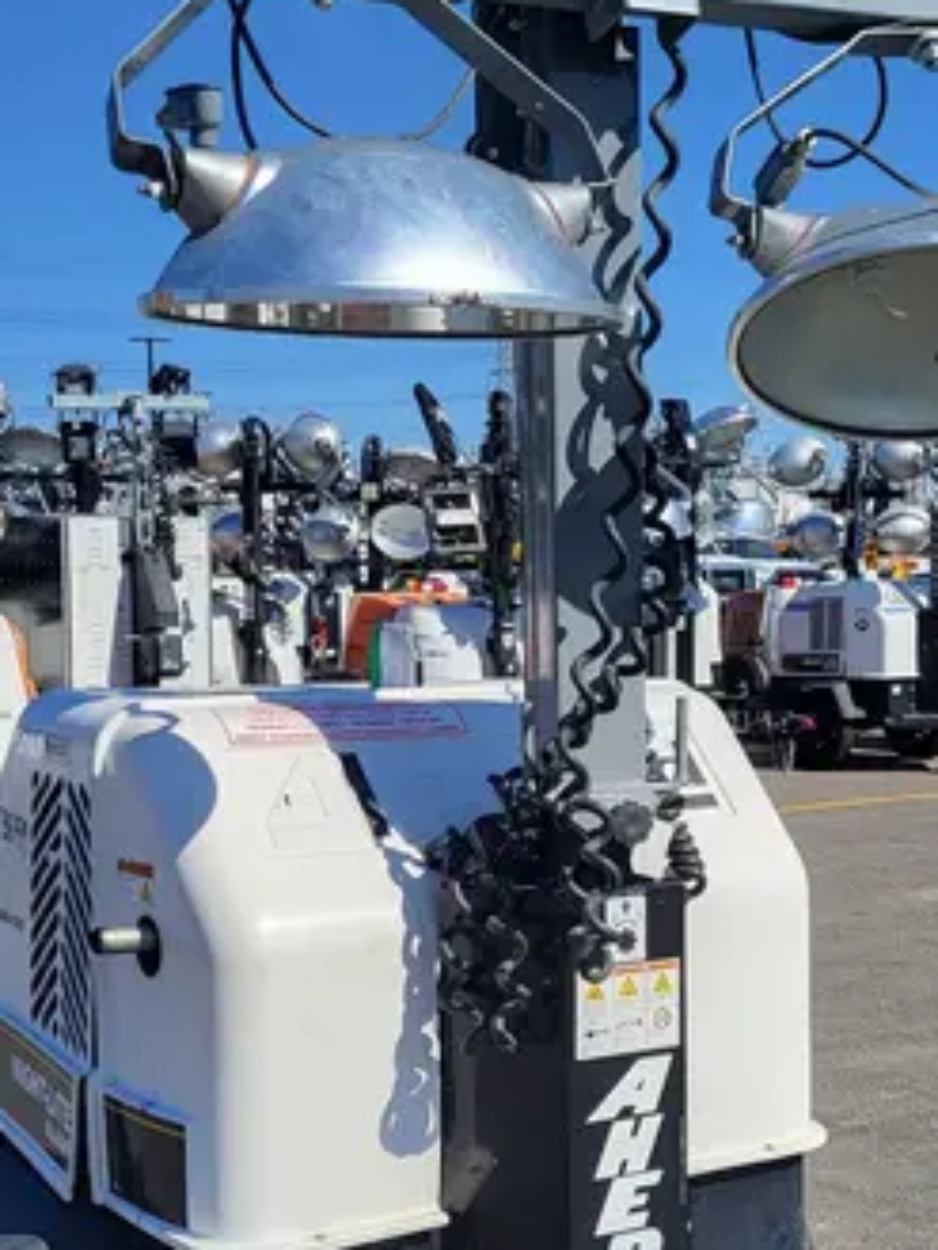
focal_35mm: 58
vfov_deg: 33.1
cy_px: 766
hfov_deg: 25.2
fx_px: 2094
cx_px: 585
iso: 40
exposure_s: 1/2628
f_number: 1.8
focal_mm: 5.4
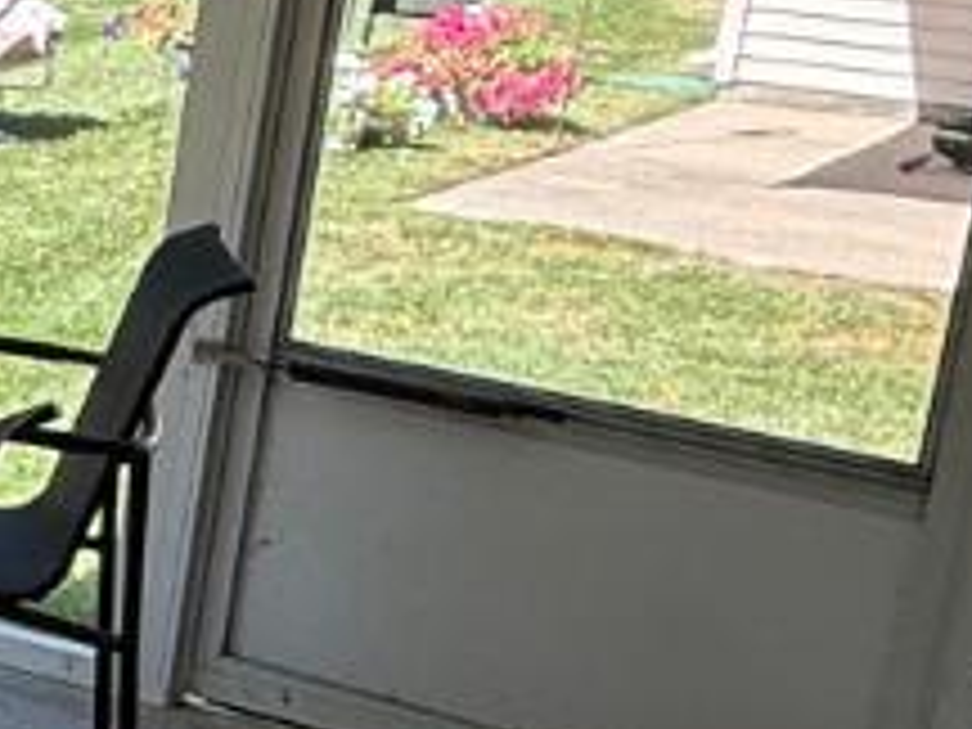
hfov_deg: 14.8
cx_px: -1202
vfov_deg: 15.2
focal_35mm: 97
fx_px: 2724
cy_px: 232
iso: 50
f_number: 2.2
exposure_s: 1/319
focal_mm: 2.22
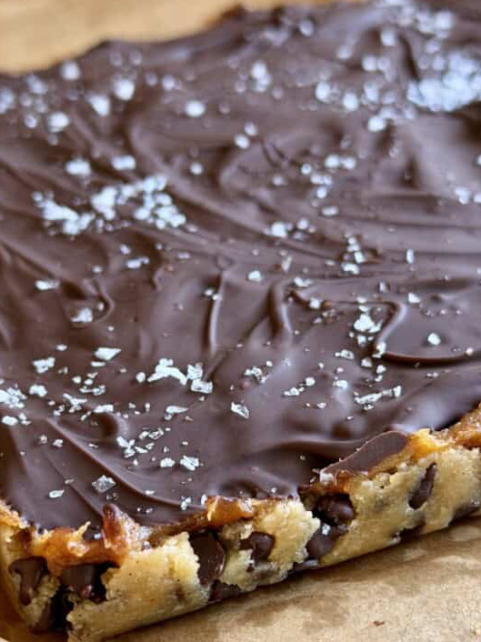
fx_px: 1224
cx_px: 234
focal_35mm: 66
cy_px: 385
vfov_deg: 29.3
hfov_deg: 22.2
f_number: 1.8
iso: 200
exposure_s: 1/60
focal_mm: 6.8
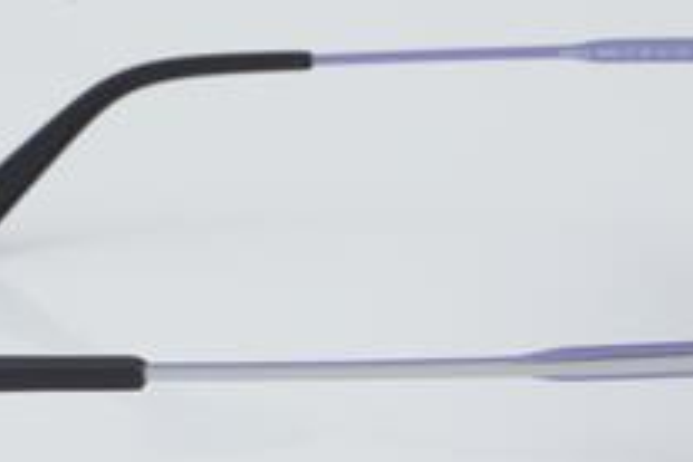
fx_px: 2791
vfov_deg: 9.5
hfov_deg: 14.2
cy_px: 251
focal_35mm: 145
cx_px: 318
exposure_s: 1/3
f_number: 32
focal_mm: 50
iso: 100
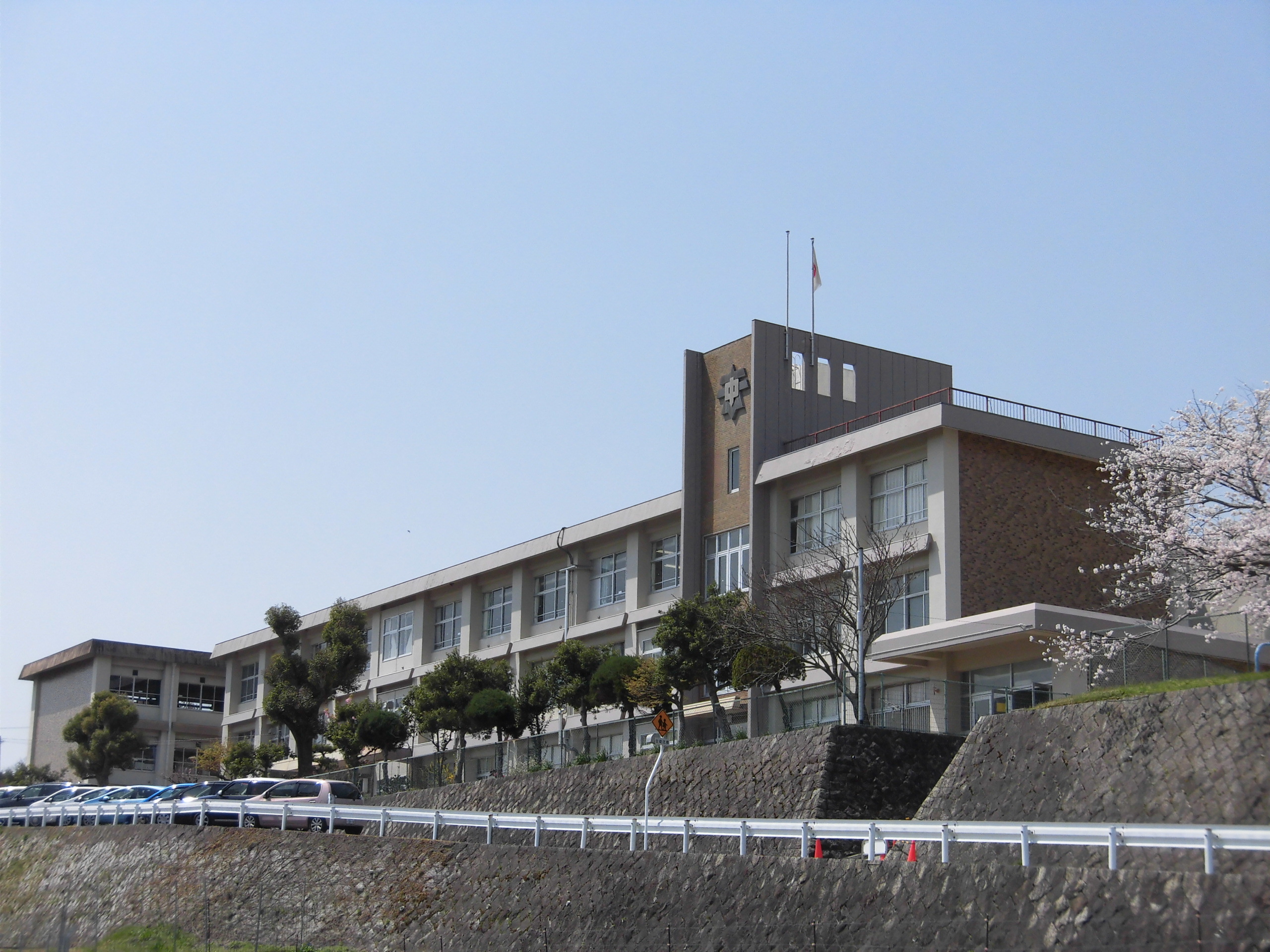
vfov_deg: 24.8
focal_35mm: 59
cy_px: 476
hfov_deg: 32.7
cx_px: 635
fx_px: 2165
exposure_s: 1/200
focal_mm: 10.54
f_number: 10.5
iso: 100
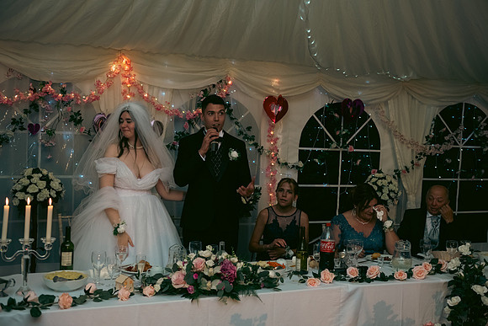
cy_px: 163
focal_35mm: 44
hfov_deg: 44.5
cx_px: 244
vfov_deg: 30.5
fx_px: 597
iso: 800
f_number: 3.5
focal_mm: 44
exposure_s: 1/160
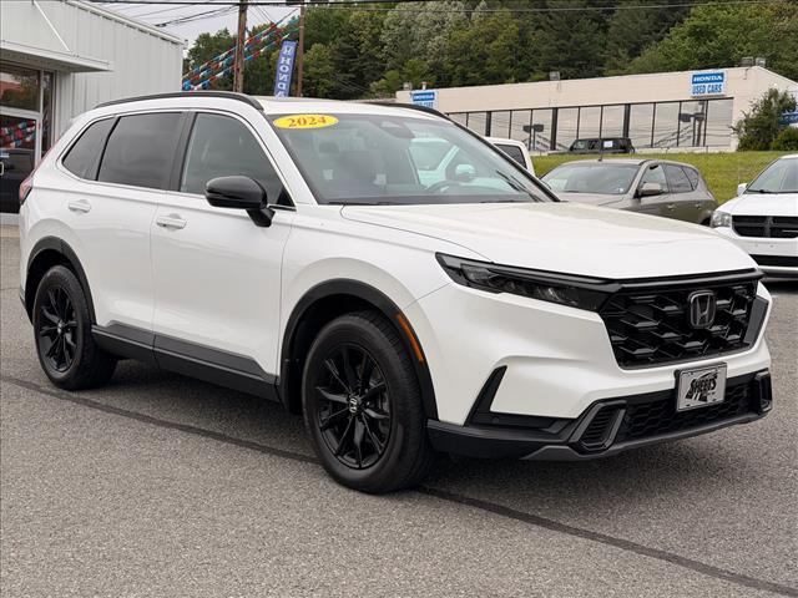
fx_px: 1107
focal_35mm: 48
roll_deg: -4.0
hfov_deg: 39.7
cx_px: 399
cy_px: 299
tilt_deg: +2.3
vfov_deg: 30.3
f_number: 1.78
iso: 64
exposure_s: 1/1264
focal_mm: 6.76
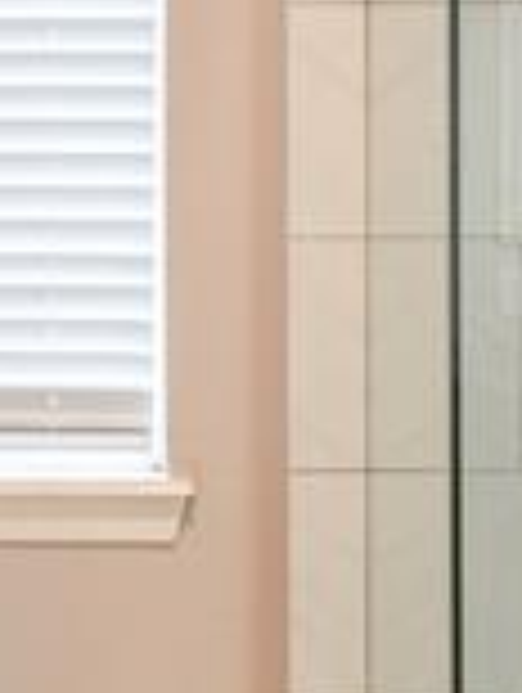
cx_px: 207
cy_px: 268
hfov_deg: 14.5
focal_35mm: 102
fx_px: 2045
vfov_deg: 19.2
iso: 100
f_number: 7.1
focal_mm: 16
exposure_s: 1/2.5
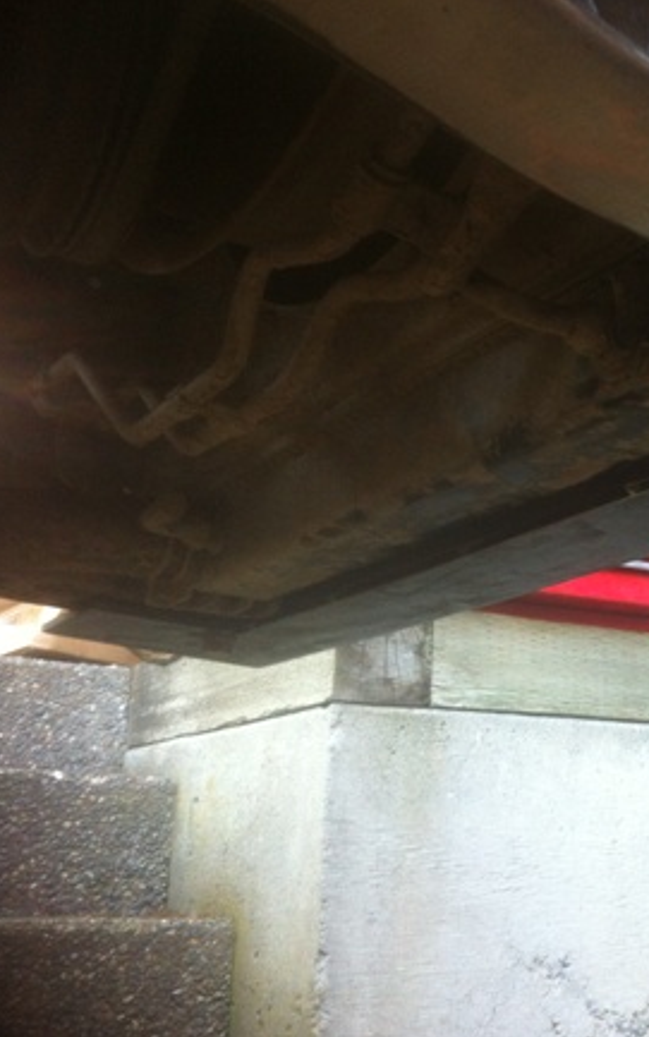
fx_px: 1442
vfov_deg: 39.6
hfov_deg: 23.9
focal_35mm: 51
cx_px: 699
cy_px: 526
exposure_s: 1/15
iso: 100
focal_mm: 3.85
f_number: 2.8
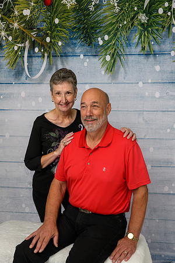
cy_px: 132
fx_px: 306
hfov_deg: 31.9
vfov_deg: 46.4
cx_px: 88
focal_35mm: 42
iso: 400
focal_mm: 42
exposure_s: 1/125
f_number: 10
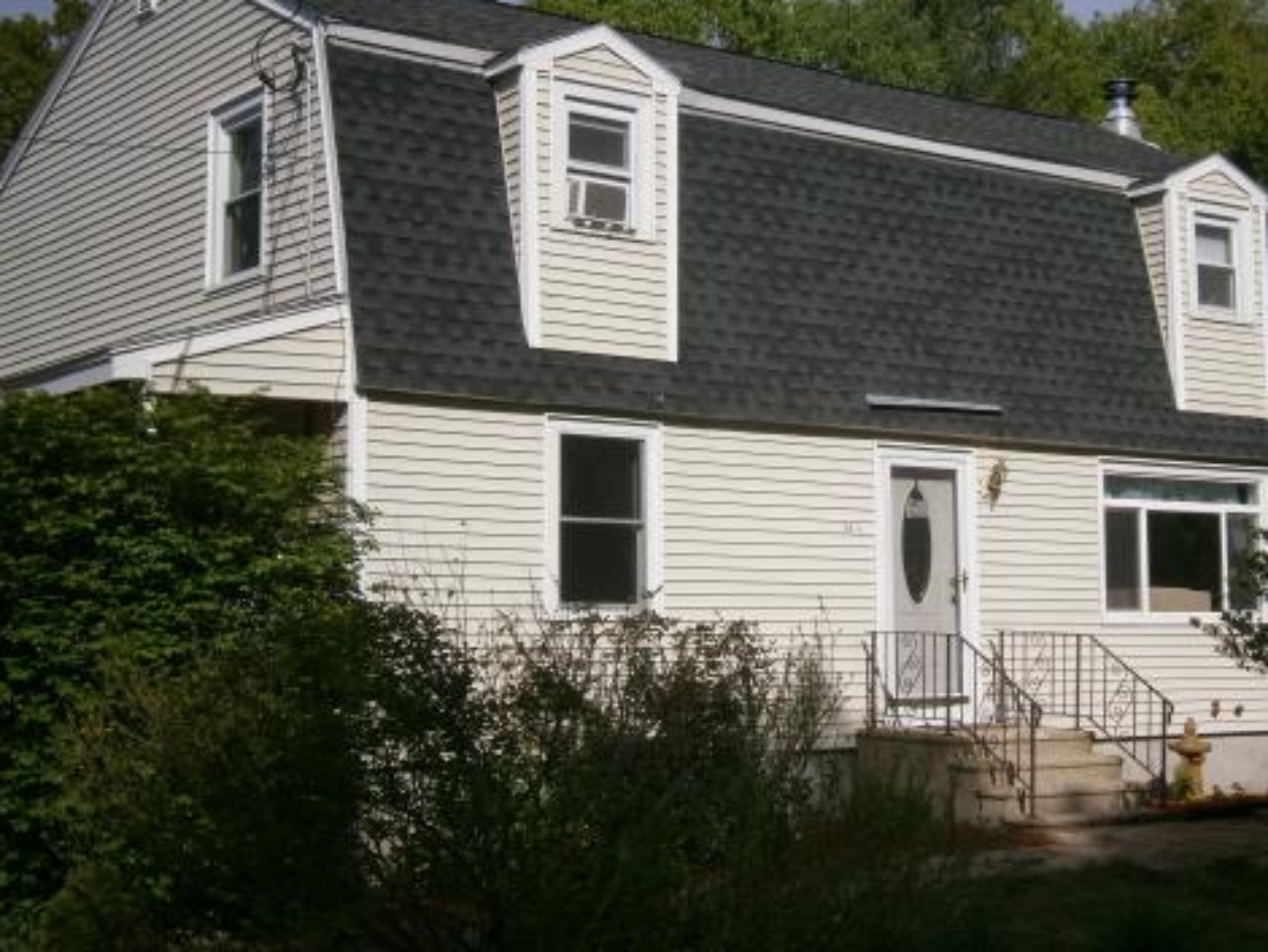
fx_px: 2126
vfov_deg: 25.2
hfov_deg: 33.2
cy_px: 418
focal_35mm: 58
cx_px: 715
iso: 80
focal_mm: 8.3
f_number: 3.4
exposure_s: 1/2000
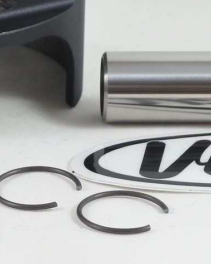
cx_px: -55
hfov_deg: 10.0
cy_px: 64
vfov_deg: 12.7
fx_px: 1179
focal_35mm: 151
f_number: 4.2
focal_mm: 14.7
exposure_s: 1/125
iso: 500
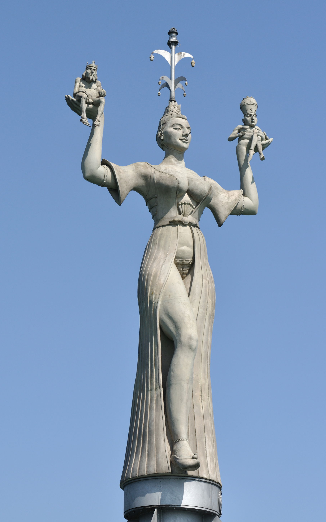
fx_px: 1521
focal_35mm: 107
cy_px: 261
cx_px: 164
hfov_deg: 12.2
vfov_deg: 19.5
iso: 200
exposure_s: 1/800
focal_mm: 70
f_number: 7.1
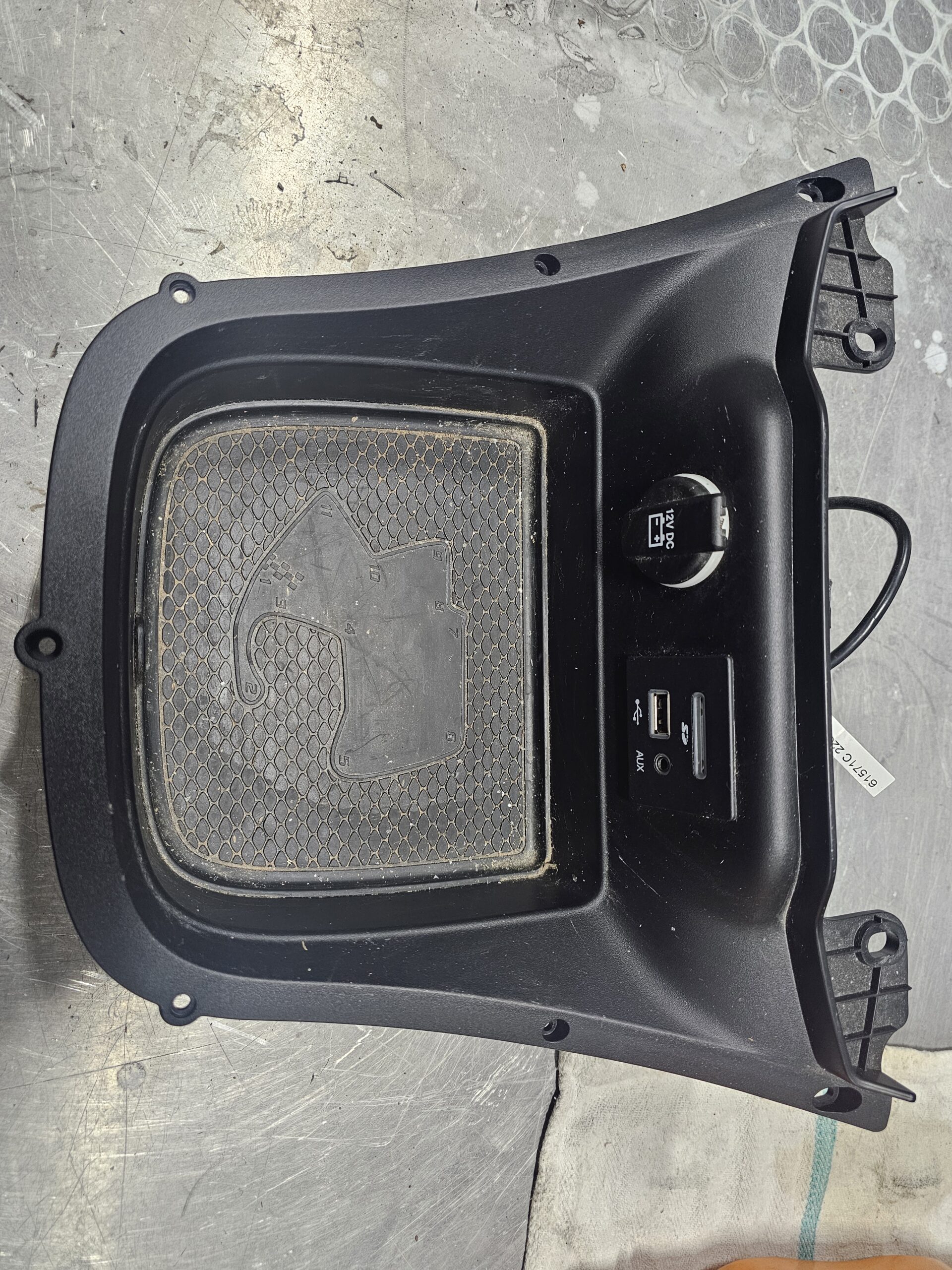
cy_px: 635
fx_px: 843
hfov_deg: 58.9
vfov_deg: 73.9
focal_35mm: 23
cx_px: 476
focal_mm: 6.3
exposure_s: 1/120
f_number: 1.7
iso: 400
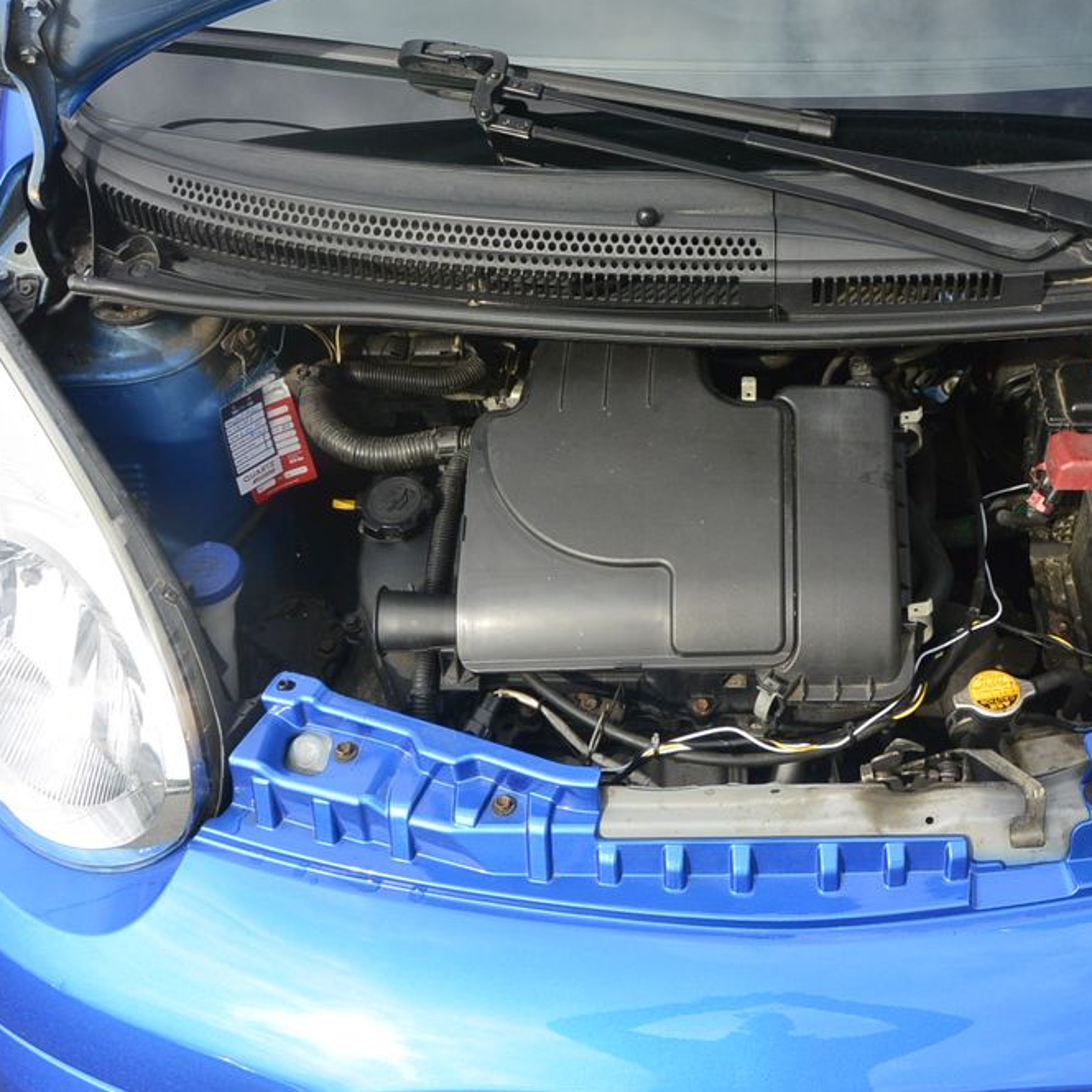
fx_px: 1356
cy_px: 550
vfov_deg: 43.9
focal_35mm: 38
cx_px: 783
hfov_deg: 42.8
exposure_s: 1/640
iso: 160
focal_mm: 11
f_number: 4.5
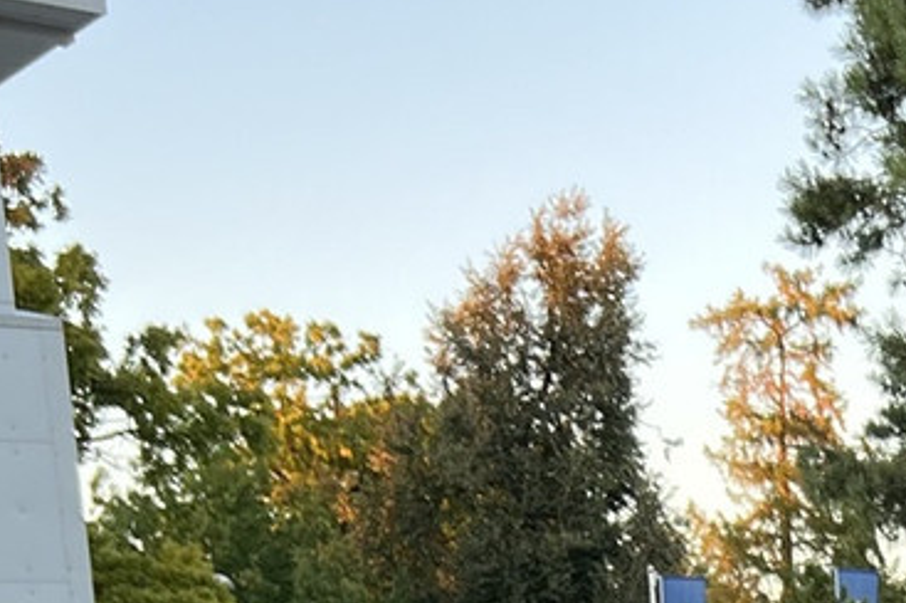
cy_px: 1216
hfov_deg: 16.5
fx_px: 2967
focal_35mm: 118
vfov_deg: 10.6
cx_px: 1141
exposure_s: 1/121
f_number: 1.5
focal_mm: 5.7
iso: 80
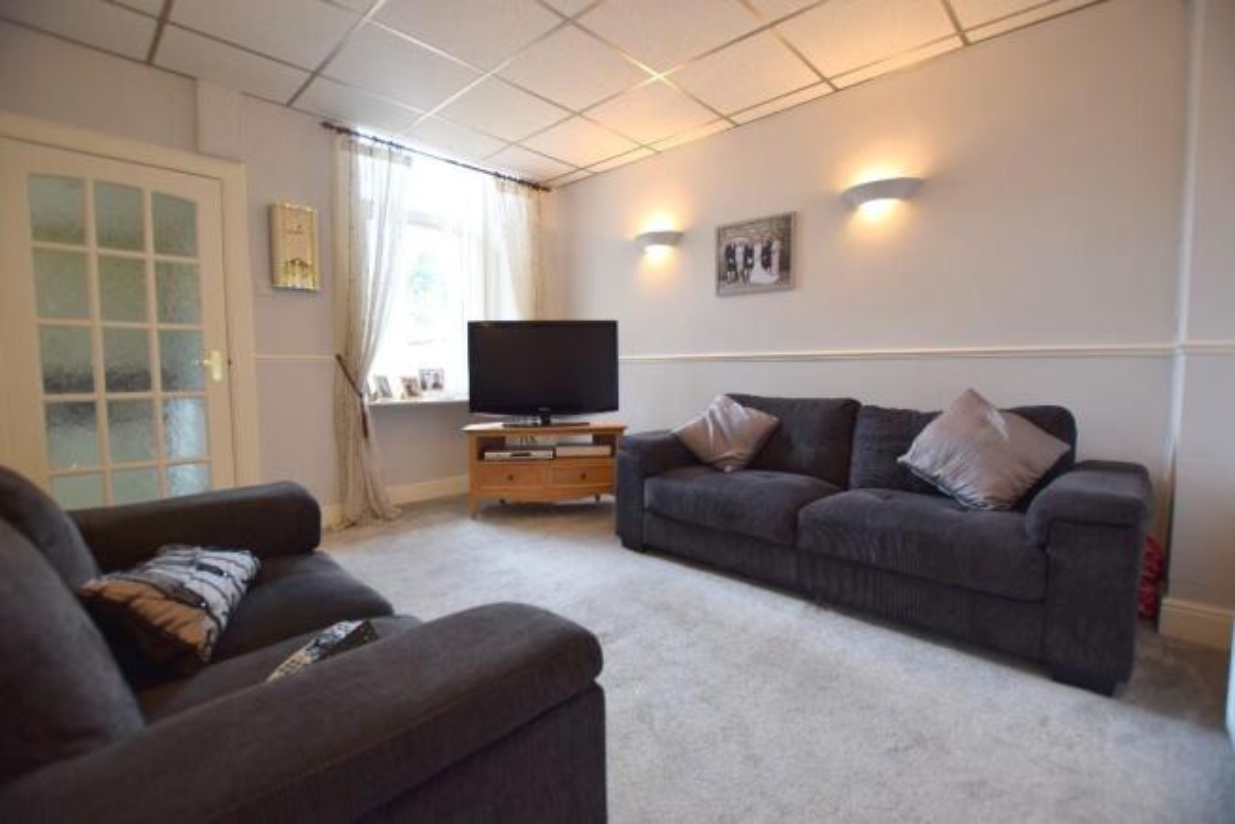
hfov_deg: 100.4
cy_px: 412
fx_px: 515
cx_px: 618
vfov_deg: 77.4
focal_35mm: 15
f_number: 4
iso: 100
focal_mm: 10
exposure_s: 1/13
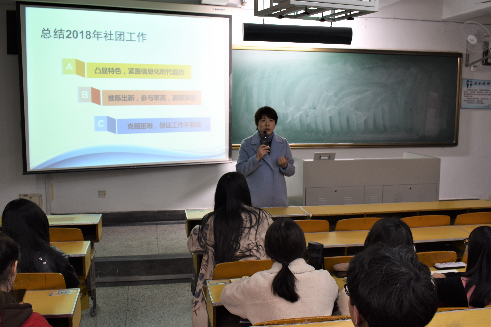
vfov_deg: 36.9
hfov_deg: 53.1
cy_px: 164
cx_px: 246
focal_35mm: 36
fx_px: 491
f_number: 5.6
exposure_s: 1/4
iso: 100
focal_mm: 24
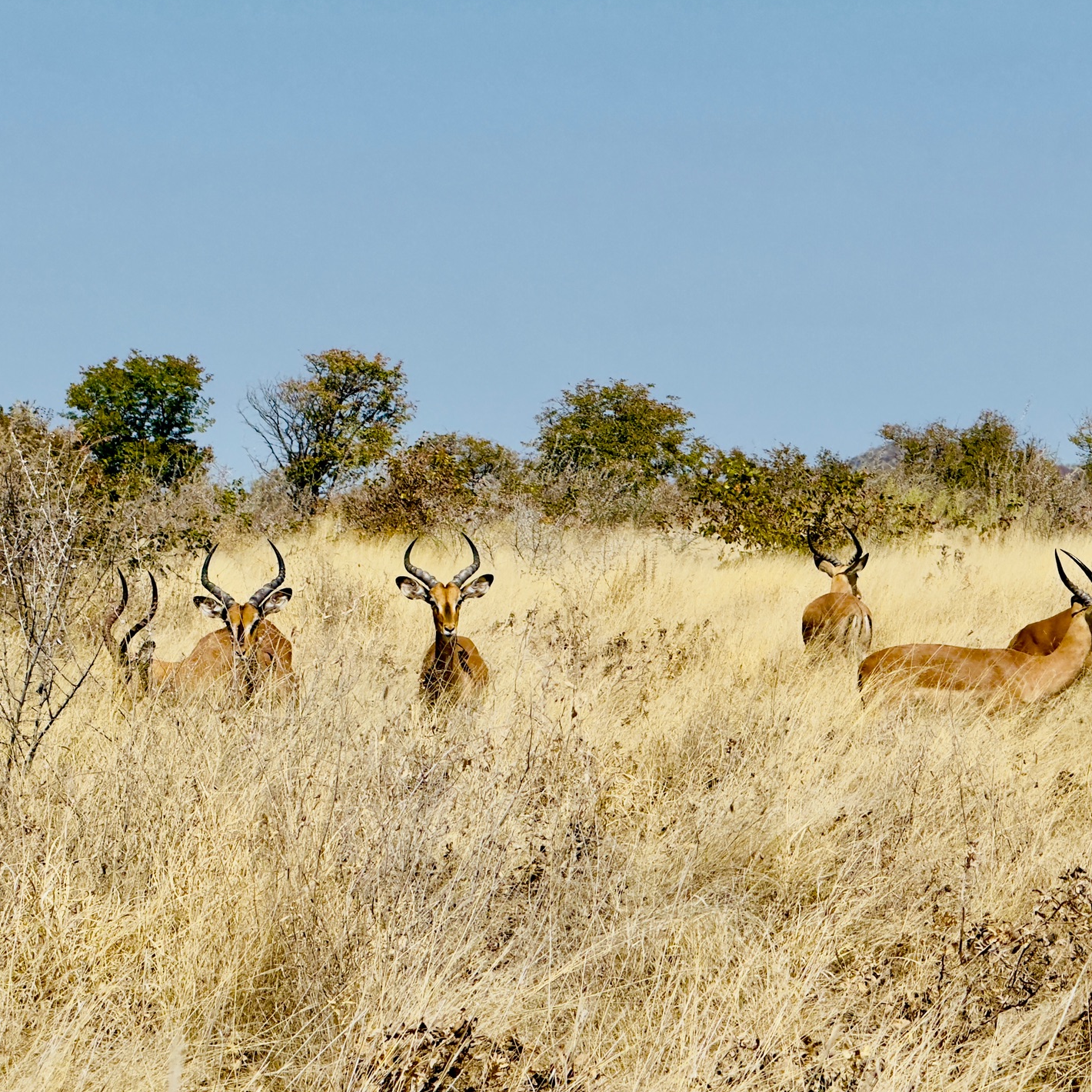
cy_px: 579
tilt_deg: -0.8
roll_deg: +1.0
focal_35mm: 153
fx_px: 5461
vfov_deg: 11.4
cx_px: 710
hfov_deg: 11.4
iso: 50
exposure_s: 1/3690
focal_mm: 15.66
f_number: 2.8
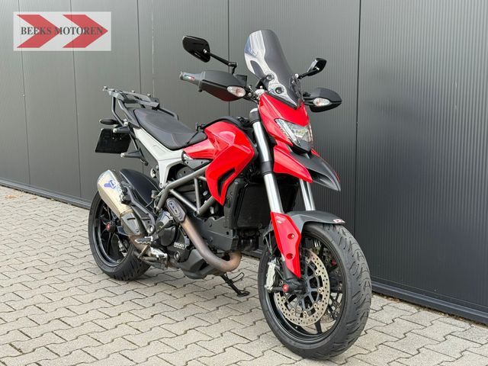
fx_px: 677
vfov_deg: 30.3
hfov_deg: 39.7
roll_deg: +0.6
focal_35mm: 48
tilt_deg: -7.8
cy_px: 183
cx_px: 244
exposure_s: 1/455
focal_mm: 6.76
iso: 100
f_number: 1.78
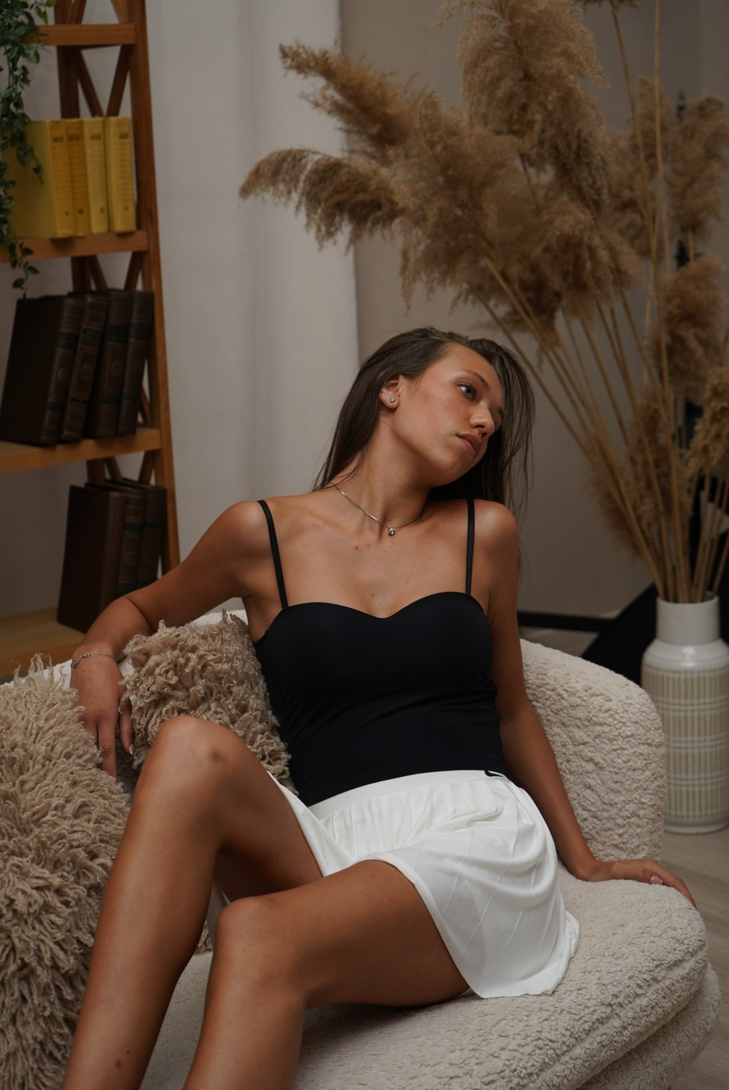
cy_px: 545
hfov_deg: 21.6
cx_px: 364
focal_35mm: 63
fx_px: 1910
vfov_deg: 31.9
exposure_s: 1/125
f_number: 5.6
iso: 400
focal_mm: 63
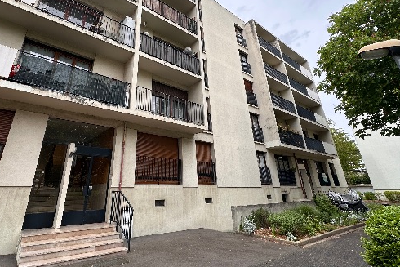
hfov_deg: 86.4
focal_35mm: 19
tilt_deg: +23.7
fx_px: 211
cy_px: 99
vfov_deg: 63.6
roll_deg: +0.5
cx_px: 172
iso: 40
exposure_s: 1/532
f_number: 2.2
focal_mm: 2.22
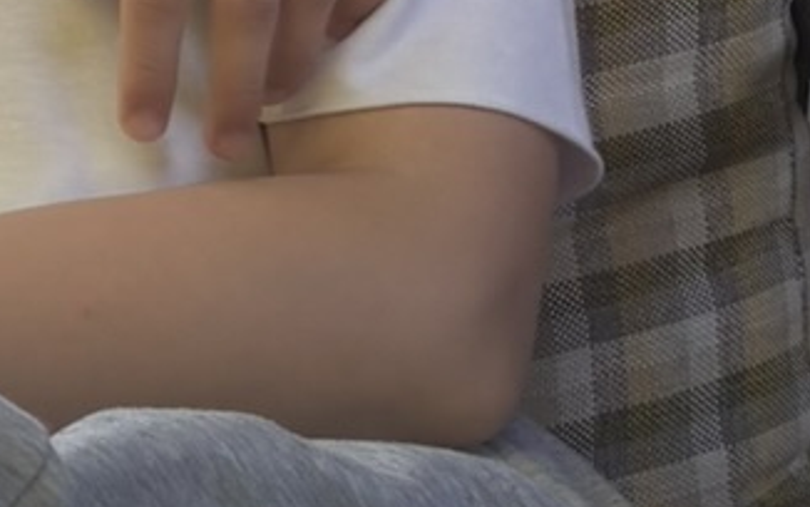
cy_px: -296
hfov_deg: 11.5
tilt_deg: -4.6
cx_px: -460
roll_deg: -2.9
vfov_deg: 7.4
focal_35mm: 173
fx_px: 3820
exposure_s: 1/232
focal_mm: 5.96
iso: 64
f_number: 1.6
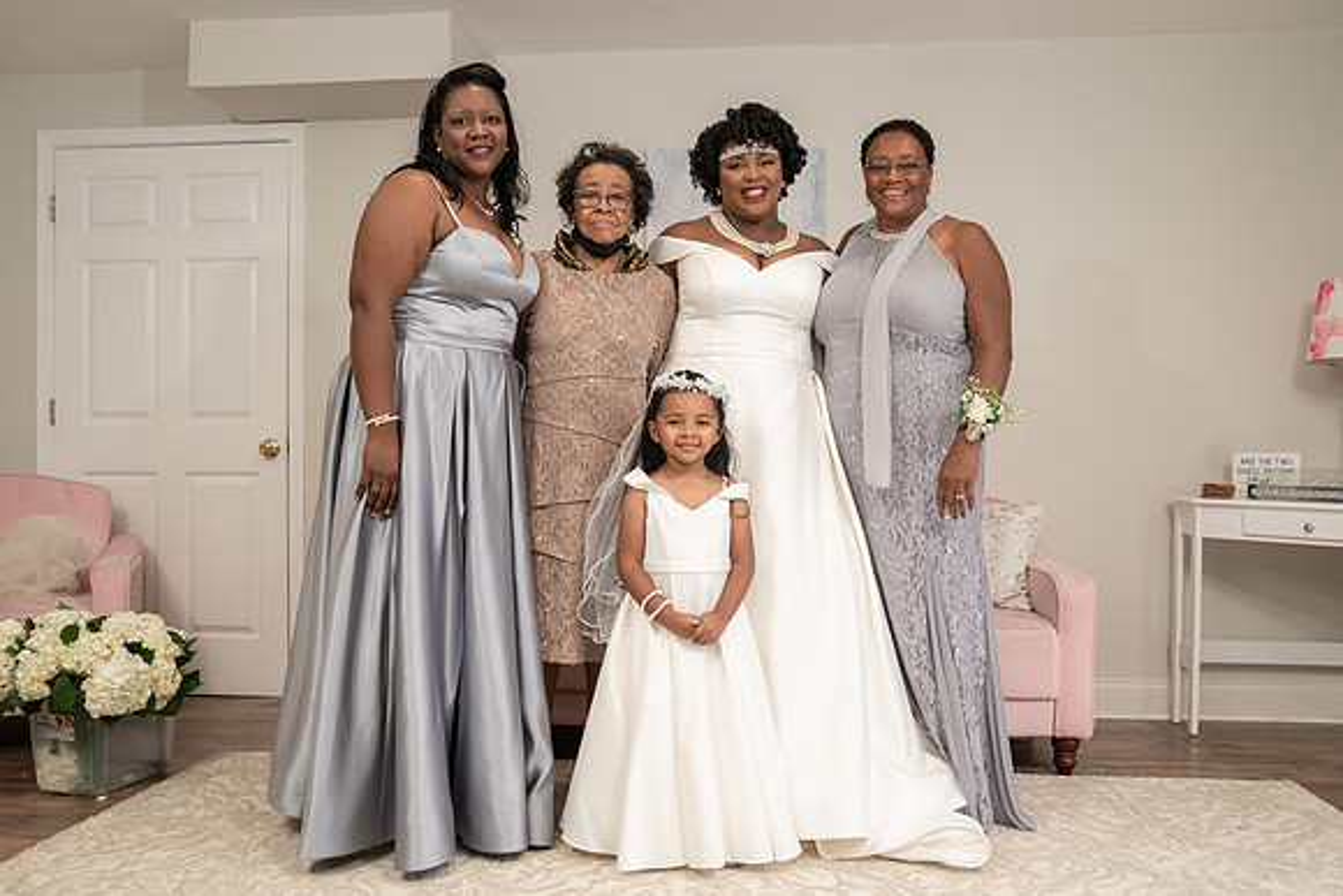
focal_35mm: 31
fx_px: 1152
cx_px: 661
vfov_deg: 42.5
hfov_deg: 60.5
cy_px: 461
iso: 1600
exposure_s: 1/200
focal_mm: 29
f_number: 4
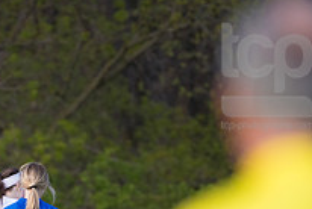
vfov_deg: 1.0
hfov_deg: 1.5
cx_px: 53
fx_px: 12211
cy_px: 285
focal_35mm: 1407
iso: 800
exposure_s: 1/1600
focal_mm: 500
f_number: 5.6
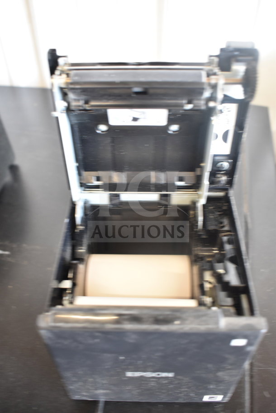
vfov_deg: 59.5
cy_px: 206
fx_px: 362
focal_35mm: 32
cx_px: 138
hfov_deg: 41.7
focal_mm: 21
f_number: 3.8
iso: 1000
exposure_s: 1/30
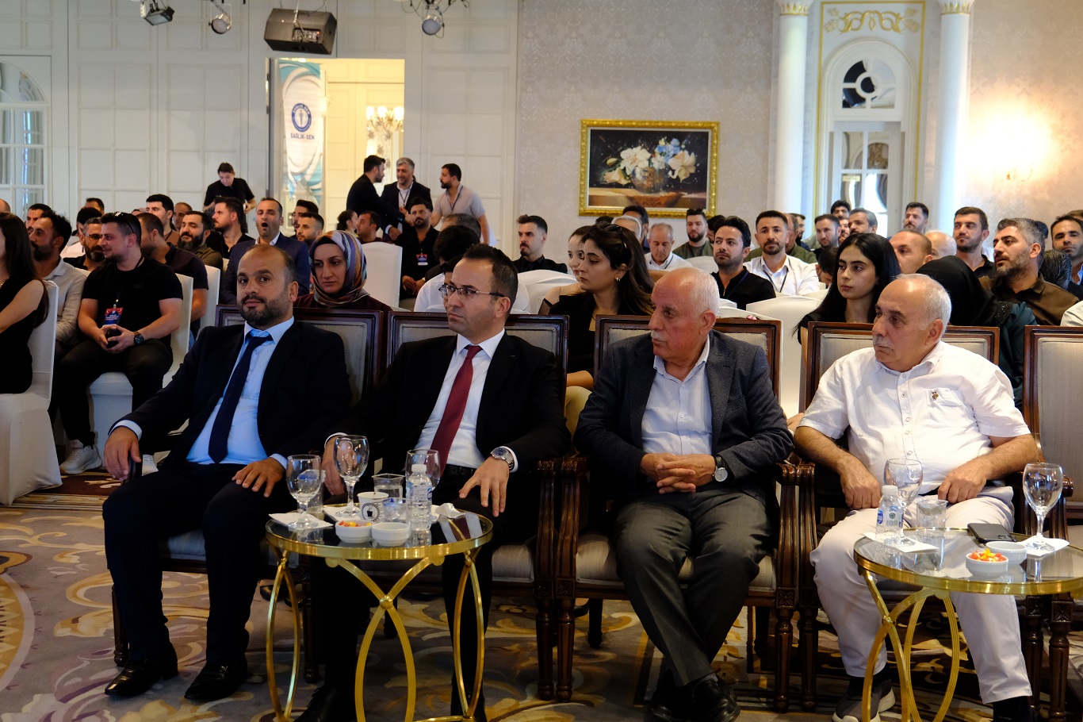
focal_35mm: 49
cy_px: 361
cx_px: 542
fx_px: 1474
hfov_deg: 40.4
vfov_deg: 27.5
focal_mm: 32.5
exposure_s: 1/30
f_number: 4
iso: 2500
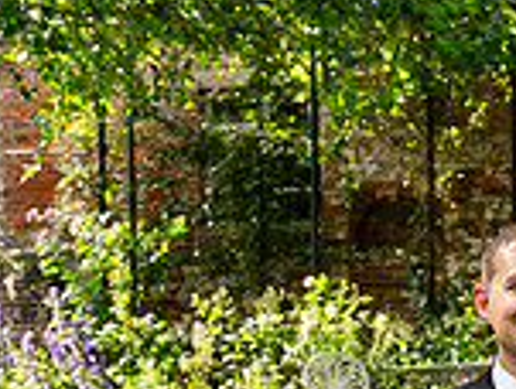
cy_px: 421
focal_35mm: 125
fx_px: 1868
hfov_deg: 14.9
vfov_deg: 11.7
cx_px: 702
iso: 100
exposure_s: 1/320
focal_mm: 32
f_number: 3.5
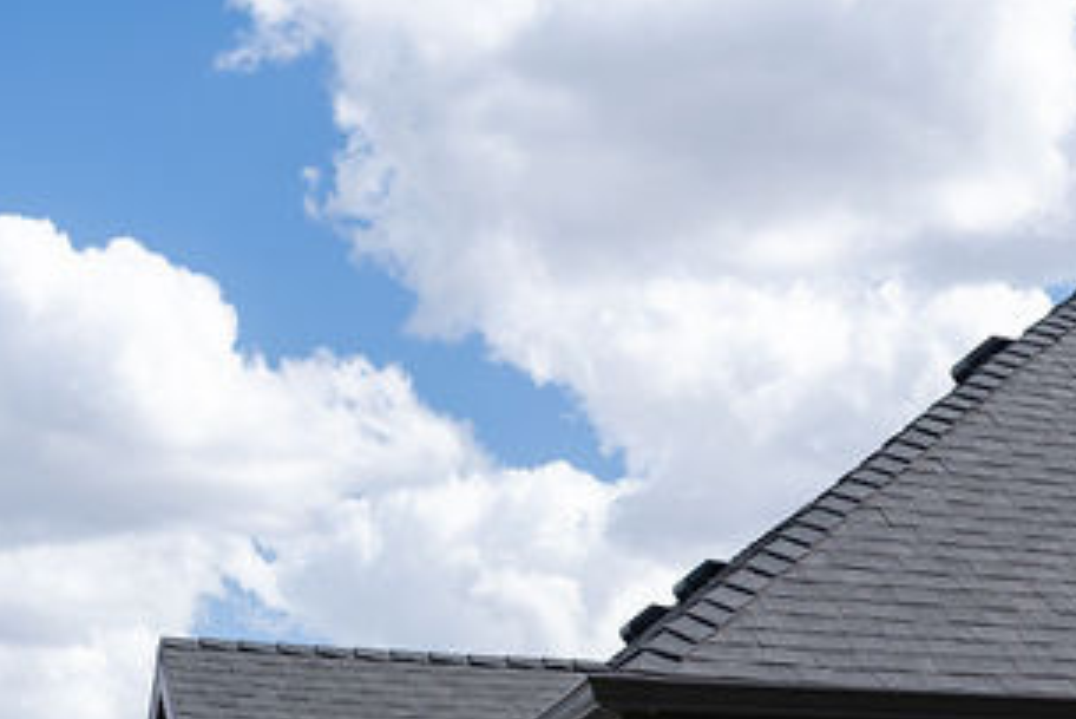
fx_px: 3528
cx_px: 729
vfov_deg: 11.1
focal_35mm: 118
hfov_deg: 17.3
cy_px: 1117
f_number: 4.5
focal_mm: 35
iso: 125
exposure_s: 1/1250
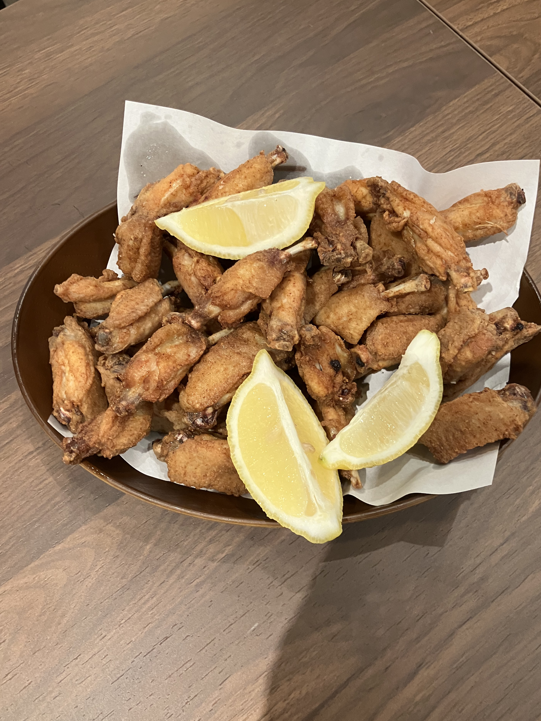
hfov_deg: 46.8
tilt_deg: -68.5
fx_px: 625
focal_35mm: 30
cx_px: 285
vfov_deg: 59.9
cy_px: 343
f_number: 1.8
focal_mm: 3.99
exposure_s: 1/60
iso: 200
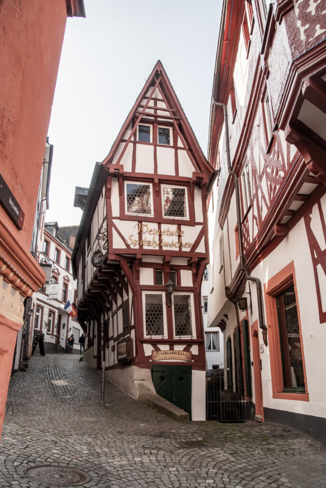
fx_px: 366
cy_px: 244
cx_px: 163
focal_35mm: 27
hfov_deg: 48.0
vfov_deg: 67.3
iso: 100
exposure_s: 1/80
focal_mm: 18
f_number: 10
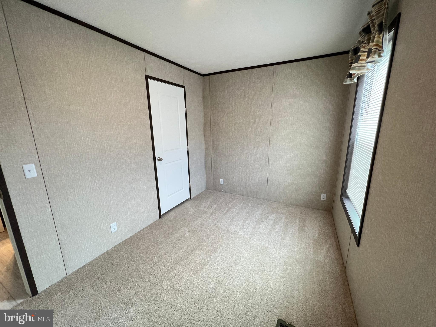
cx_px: 218
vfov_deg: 89.9
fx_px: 164
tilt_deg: -14.2
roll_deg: +0.7
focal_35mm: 13
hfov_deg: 106.2
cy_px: 164
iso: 200
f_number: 1.8
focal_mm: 1.57
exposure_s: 1/60
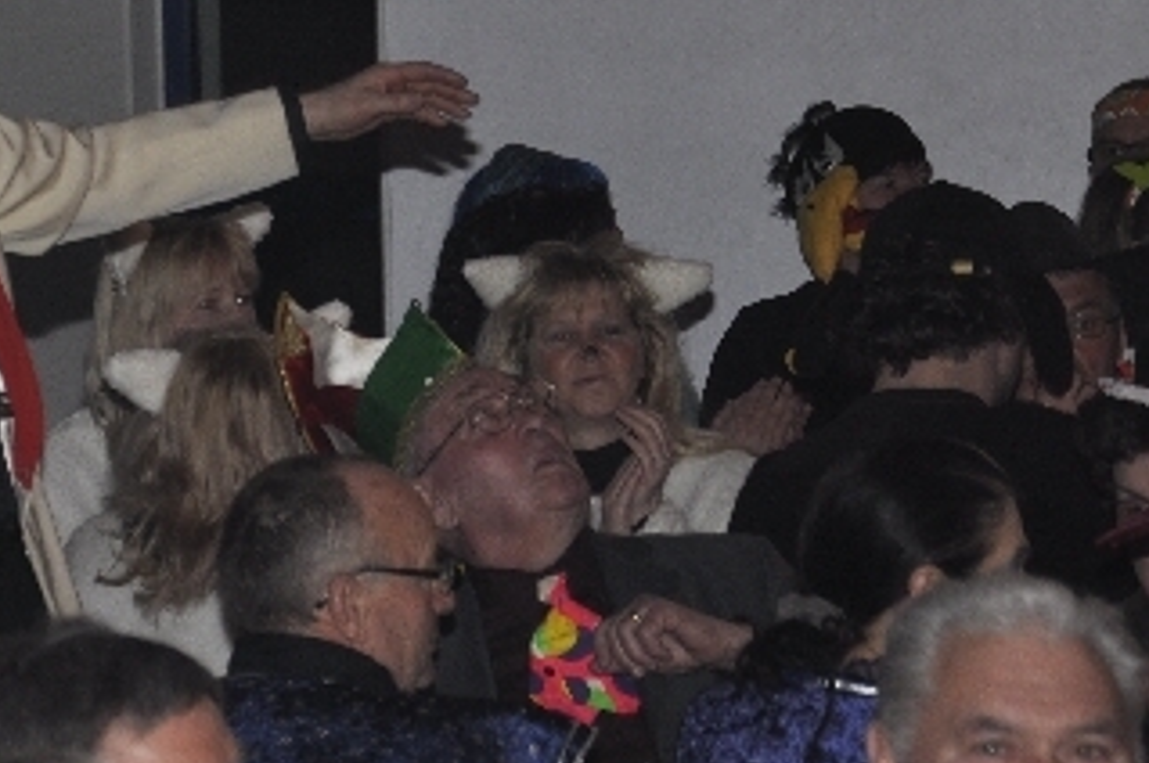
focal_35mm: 319
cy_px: 139
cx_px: -148
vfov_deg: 4.3
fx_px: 10179
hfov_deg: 6.4
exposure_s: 1/60
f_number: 5.6
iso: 400
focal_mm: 85
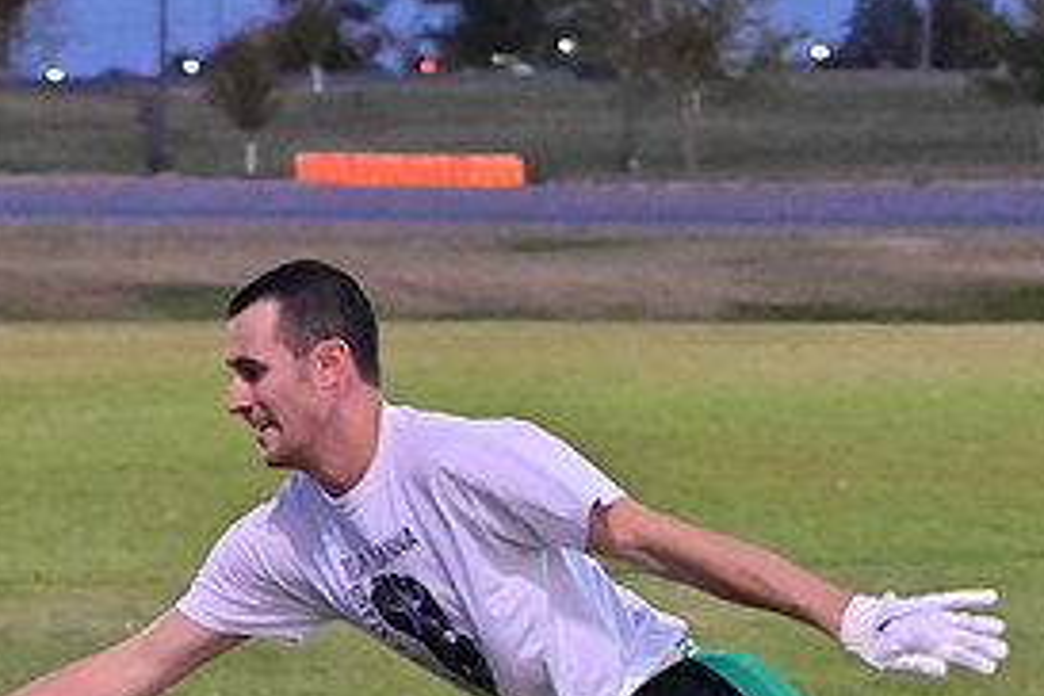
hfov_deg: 8.2
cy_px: 537
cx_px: -23
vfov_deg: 5.5
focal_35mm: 249
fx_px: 7220
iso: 6400
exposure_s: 1/500
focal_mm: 78
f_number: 4
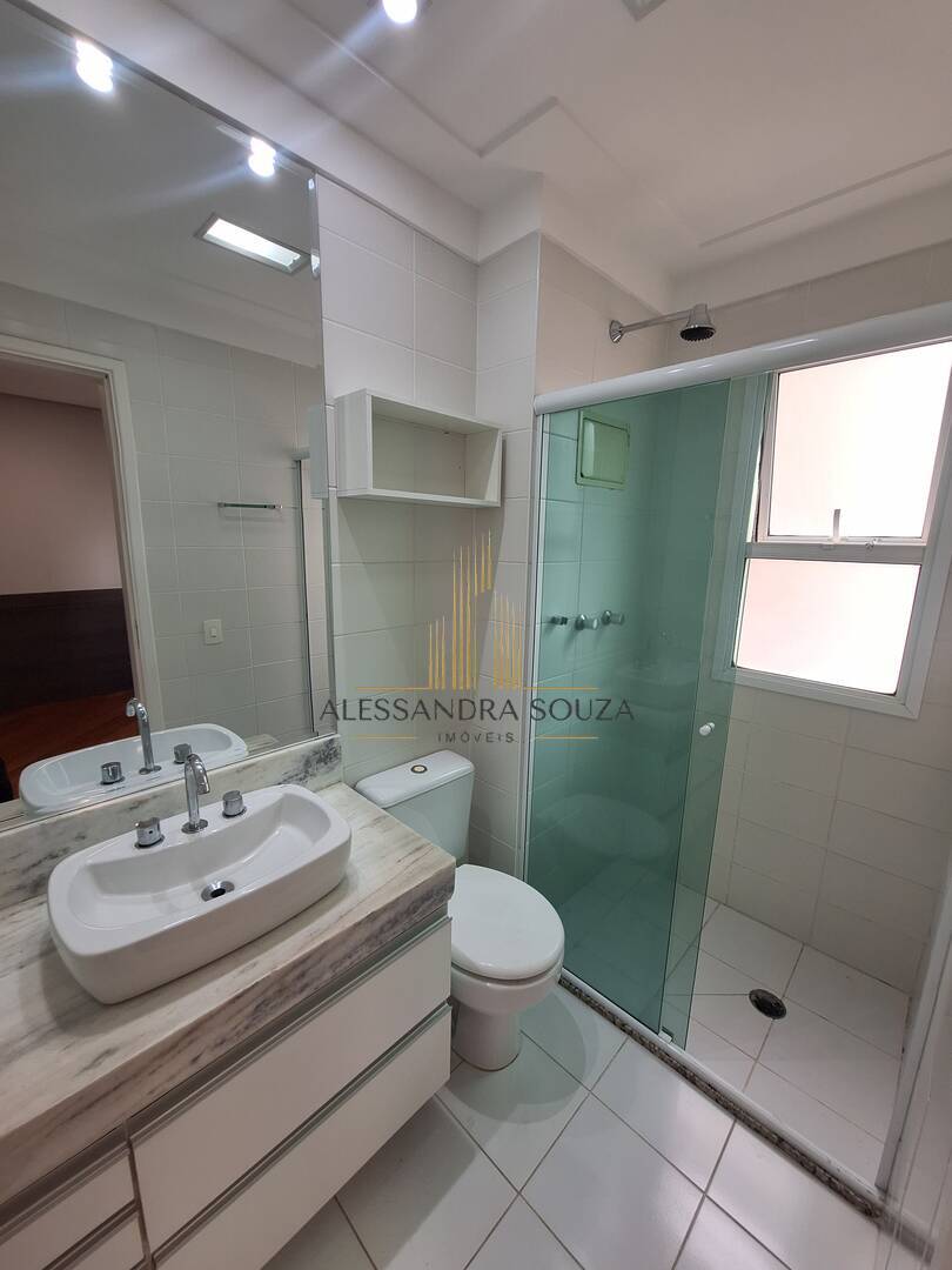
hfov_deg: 89.9
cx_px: 476
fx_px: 477
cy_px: 635
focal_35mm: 13
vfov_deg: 106.2
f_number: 2.2
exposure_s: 1/50
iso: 50
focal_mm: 1.74
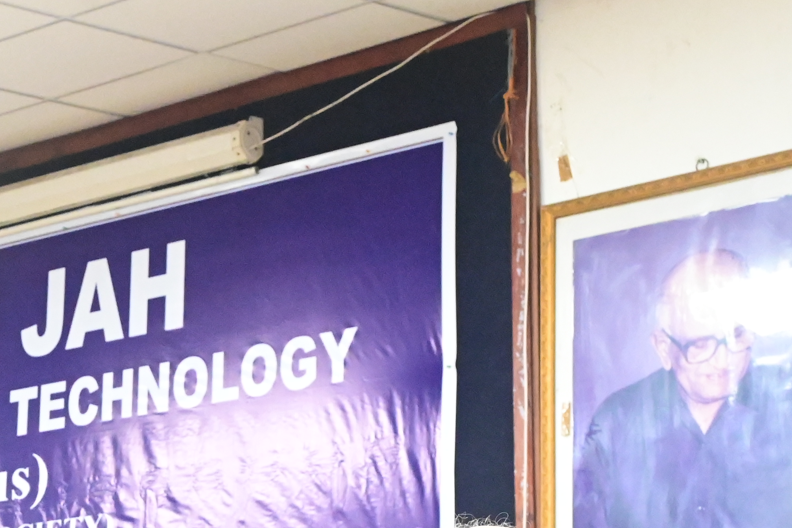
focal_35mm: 123
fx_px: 2706
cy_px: 652
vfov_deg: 10.9
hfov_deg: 15.6
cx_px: -334
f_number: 7.1
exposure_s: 1/125
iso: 12800
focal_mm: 41
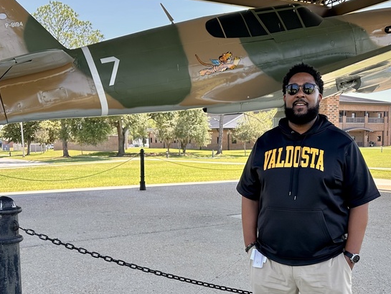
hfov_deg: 42.4
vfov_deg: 32.6
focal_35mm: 44
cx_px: 260
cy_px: 193
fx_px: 497
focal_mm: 6.86
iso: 80
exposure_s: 1/843
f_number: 1.78
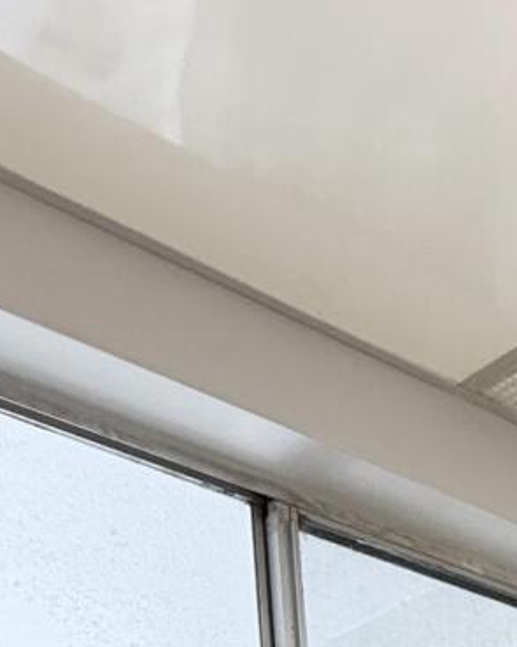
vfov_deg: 17.9
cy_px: 1292
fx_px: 1416
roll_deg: +2.1
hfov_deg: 16.5
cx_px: 994
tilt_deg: -3.5
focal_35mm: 74
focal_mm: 2.22
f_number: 2.2
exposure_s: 1/60
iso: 160
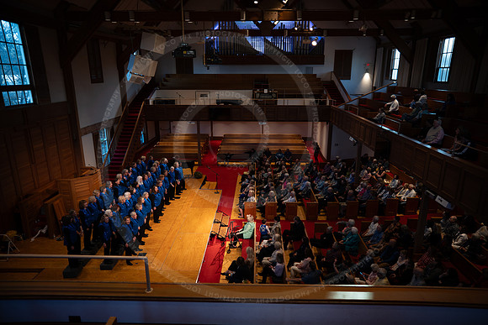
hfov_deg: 73.7
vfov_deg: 53.2
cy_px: 162
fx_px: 325
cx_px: 244
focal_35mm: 24
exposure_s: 1/160
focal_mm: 24
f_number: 1.8
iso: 250
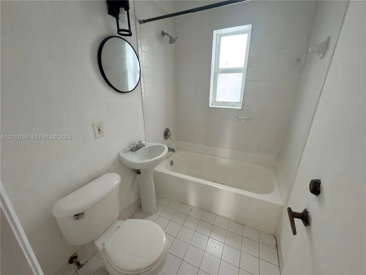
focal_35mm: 14
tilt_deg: -19.4
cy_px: 138
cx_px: 183
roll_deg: -0.1
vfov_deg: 85.7
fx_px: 148
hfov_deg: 102.1
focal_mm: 2.22
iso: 80
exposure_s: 1/30
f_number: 2.2
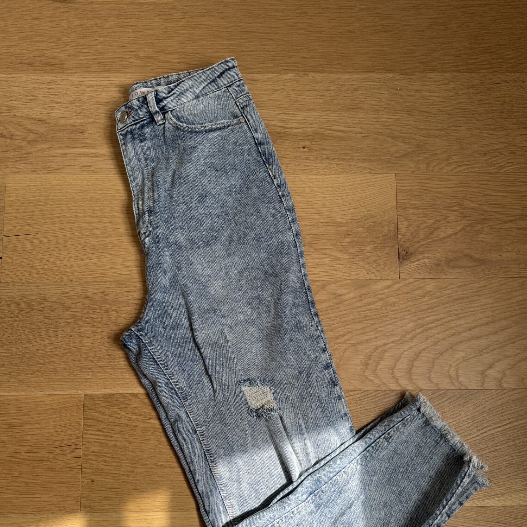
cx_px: 265
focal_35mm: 29
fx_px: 500
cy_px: 317
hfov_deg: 55.6
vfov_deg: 55.2
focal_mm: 6.76
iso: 64
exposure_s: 1/233
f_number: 1.78
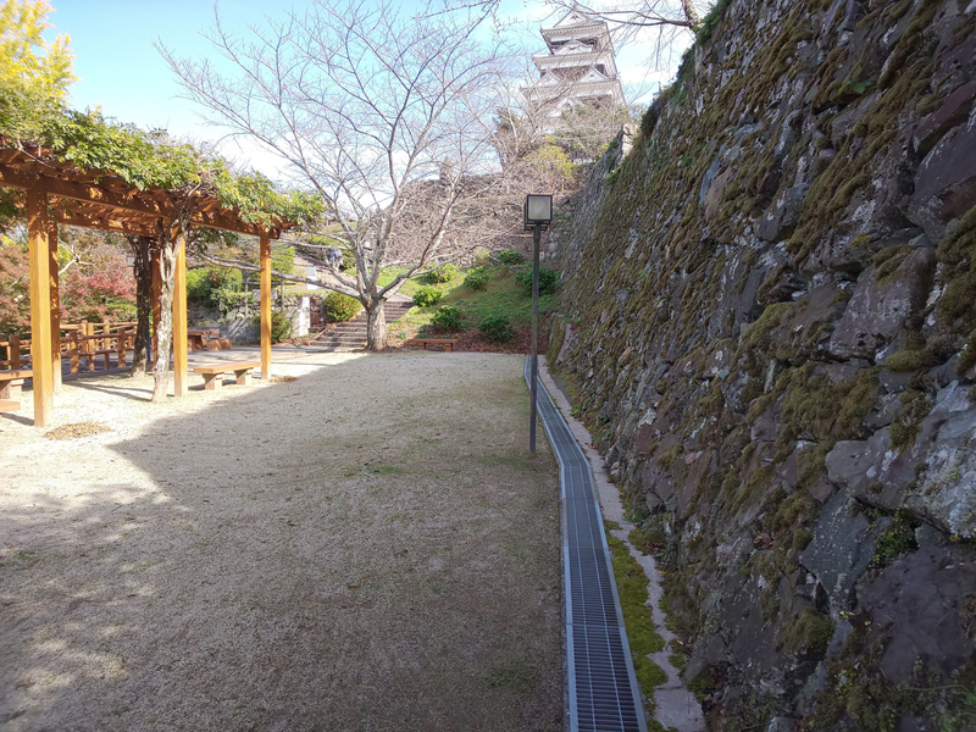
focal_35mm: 20
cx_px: 488
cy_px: 366
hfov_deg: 81.7
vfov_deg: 66.0
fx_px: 564
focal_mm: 3.45
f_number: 1.94
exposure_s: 1/246
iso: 28
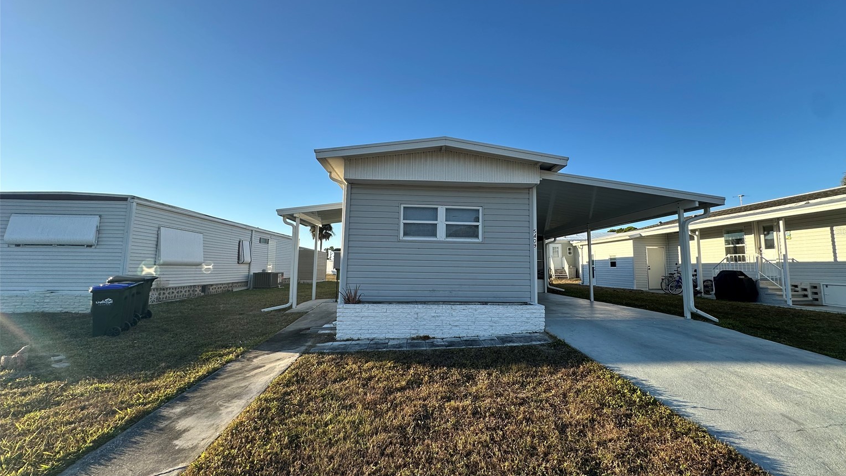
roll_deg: +0.2
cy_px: 230
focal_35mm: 16
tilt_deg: +5.7
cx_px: 443
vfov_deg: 67.1
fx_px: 359
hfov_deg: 99.3
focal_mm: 2.22
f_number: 2.2
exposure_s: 1/698
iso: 40
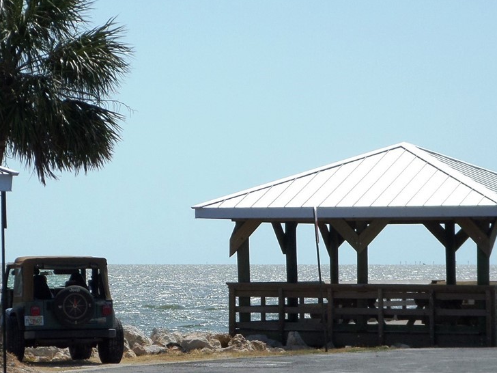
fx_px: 2556
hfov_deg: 11.1
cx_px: 151
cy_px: 237
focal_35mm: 178
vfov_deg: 8.3
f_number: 4.7
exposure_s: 1/1000
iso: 80
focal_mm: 14.6
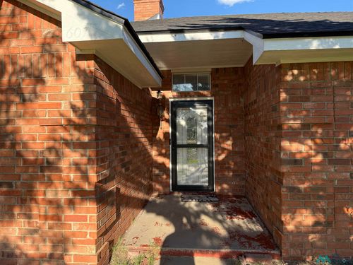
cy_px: 132
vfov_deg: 56.8
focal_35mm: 24
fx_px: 245
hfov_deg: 71.6
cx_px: 176
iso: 100
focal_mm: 6.76
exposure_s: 1/1493
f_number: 1.78
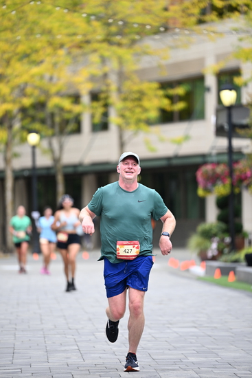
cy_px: 189
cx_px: 126
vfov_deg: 10.3
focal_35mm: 200
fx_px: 2099
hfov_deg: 6.9
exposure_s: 1/1600
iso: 640
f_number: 2.8
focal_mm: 200
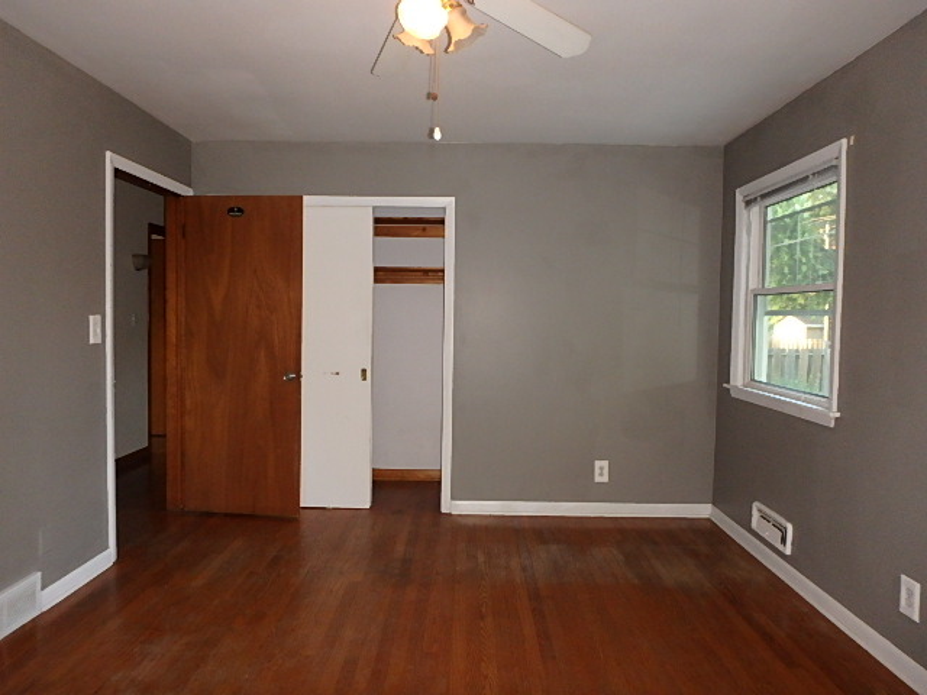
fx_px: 562
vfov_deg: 63.4
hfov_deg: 79.0
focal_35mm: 21
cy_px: 348
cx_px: 464
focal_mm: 3.7
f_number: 3.5
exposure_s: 1/30
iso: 400
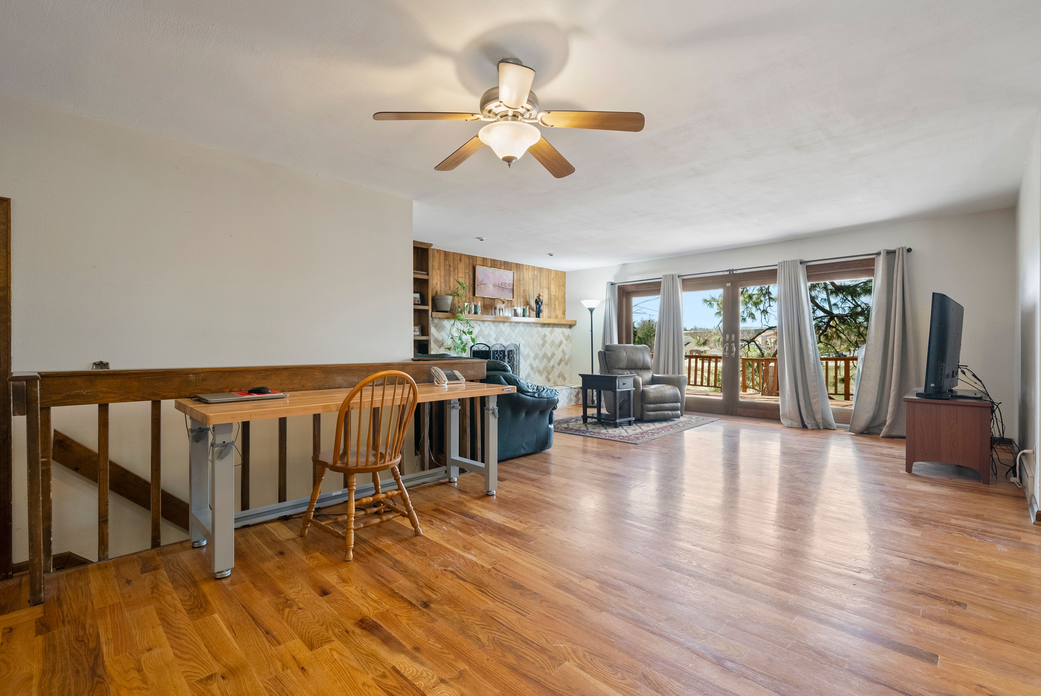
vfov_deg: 77.4
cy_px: 348
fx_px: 434
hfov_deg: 100.4
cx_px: 520
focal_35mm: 15
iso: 800
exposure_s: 1/2.5
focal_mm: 15
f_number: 8
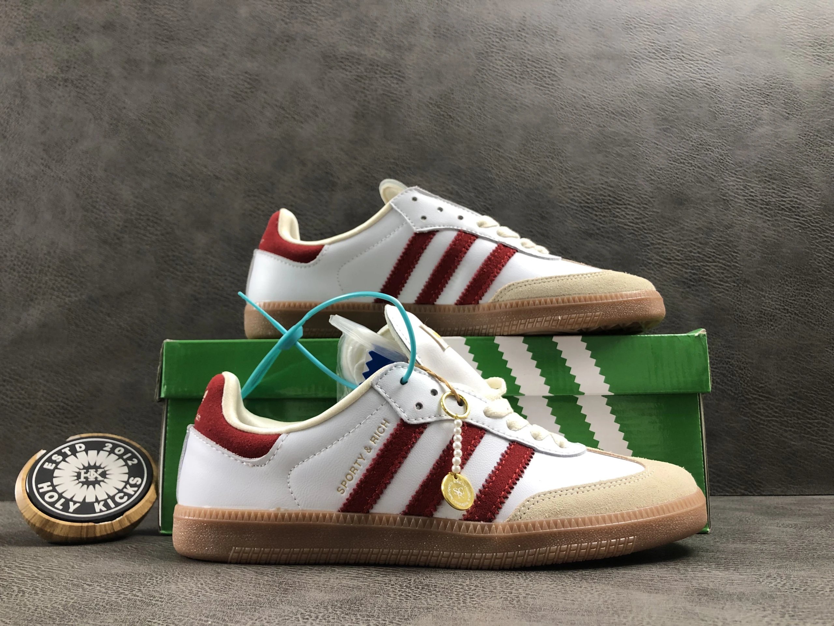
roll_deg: +0.4
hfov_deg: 63.4
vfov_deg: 49.7
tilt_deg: +9.1
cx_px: 417
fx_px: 675
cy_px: 313
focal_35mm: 28
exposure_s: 1/20
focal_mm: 4
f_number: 1.8
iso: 32
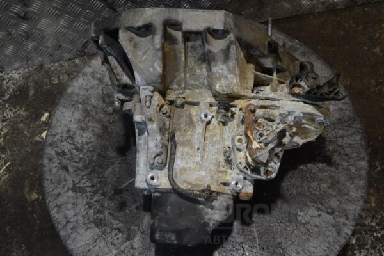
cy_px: 128
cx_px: 192
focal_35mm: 45
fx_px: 480
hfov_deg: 43.6
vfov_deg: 29.9
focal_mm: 30
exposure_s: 1/30
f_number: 4.5
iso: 320
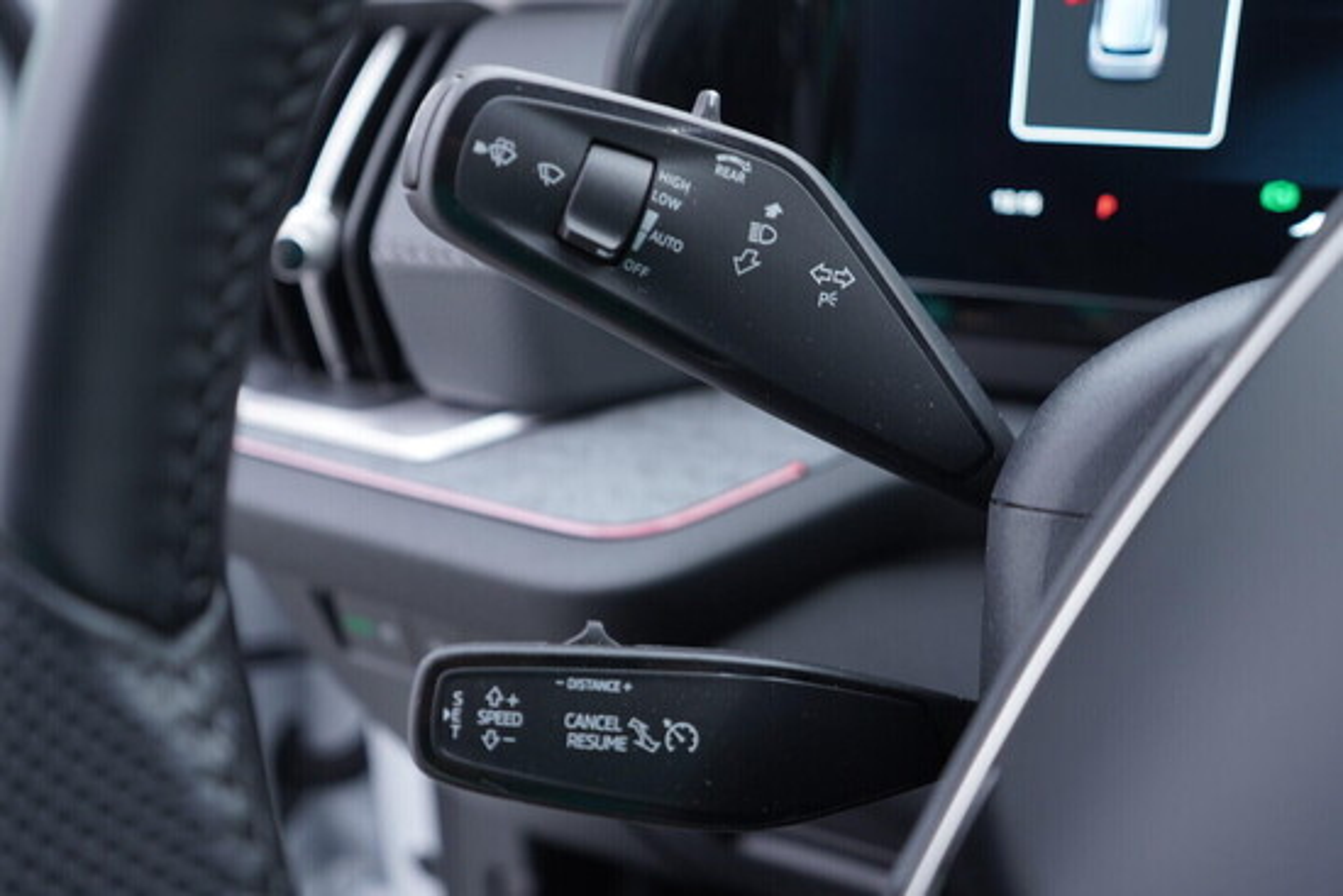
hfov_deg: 53.1
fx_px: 1343
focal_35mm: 36
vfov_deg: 36.9
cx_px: 672
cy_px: 448
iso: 200
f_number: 2.8
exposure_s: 1/40
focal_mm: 24
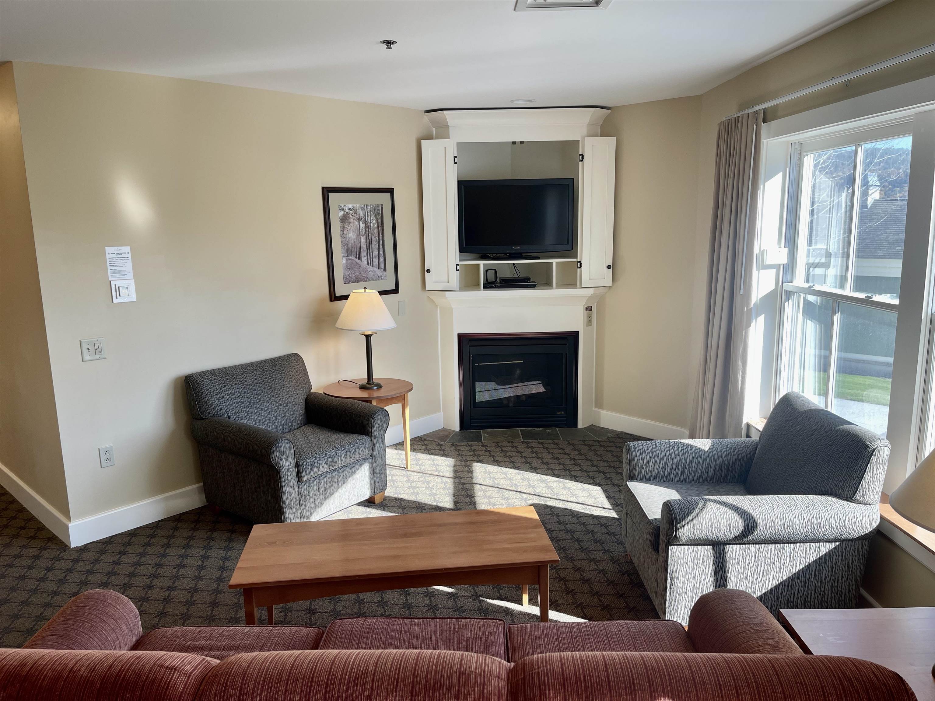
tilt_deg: -11.1
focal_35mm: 26
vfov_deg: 53.1
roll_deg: +0.7
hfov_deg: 67.3
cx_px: 468
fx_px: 702
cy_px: 350
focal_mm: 5.1
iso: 32
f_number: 1.6
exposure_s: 1/121
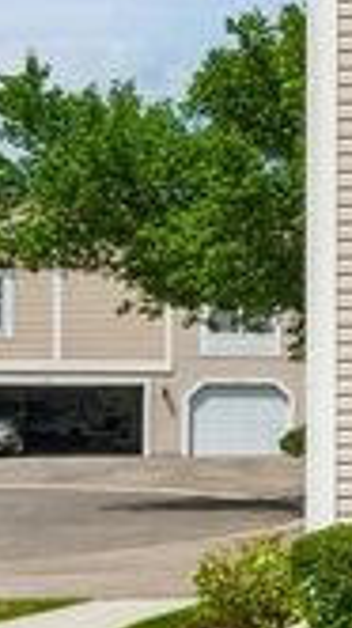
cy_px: 170
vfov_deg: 24.8
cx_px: 901
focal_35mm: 85
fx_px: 1415
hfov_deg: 11.3
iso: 200
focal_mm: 27
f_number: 8
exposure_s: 1/2500
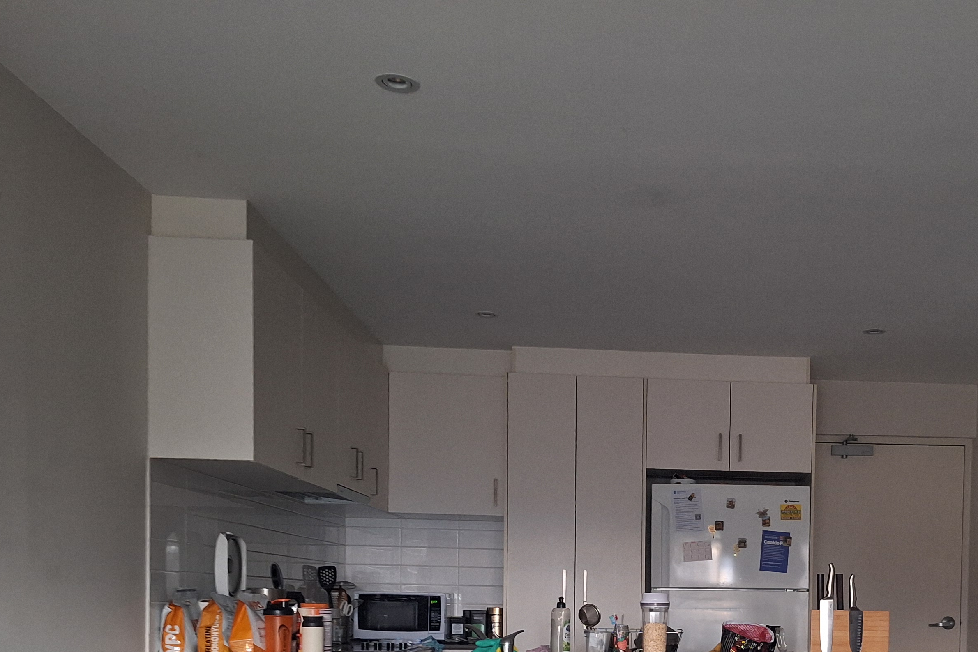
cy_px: 622
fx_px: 1114
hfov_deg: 45.8
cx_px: 727
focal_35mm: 41
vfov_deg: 30.7
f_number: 1.8
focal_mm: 5.54
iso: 250
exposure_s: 1/25
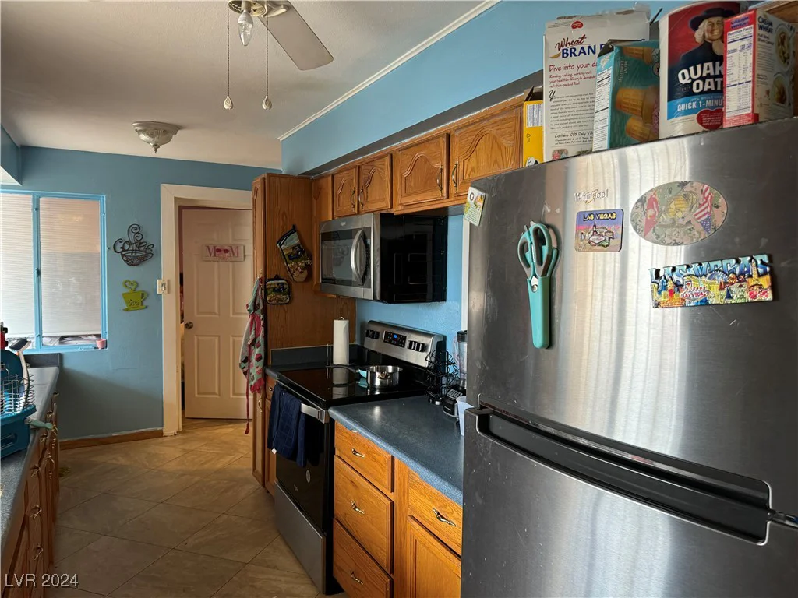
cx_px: 399
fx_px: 553
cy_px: 299
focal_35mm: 24
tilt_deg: -3.4
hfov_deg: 71.6
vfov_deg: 56.8
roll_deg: -1.0
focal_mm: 6.76
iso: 320
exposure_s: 1/60
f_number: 1.78
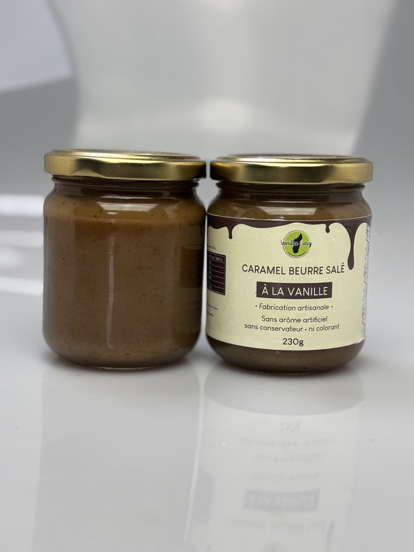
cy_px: 276
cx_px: 207
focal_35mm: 52
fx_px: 829
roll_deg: -2.1
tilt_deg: -9.2
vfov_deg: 36.8
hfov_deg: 28.0
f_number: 1.6
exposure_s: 1/100
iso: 25
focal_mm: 5.96
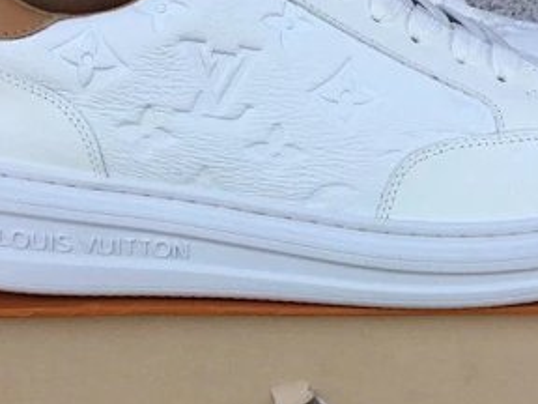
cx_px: 314
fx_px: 1072
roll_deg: -0.6
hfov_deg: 28.1
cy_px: 239
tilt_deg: -21.5
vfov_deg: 21.3
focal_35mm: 69
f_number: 2.4
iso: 25
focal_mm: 3.3
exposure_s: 1/342
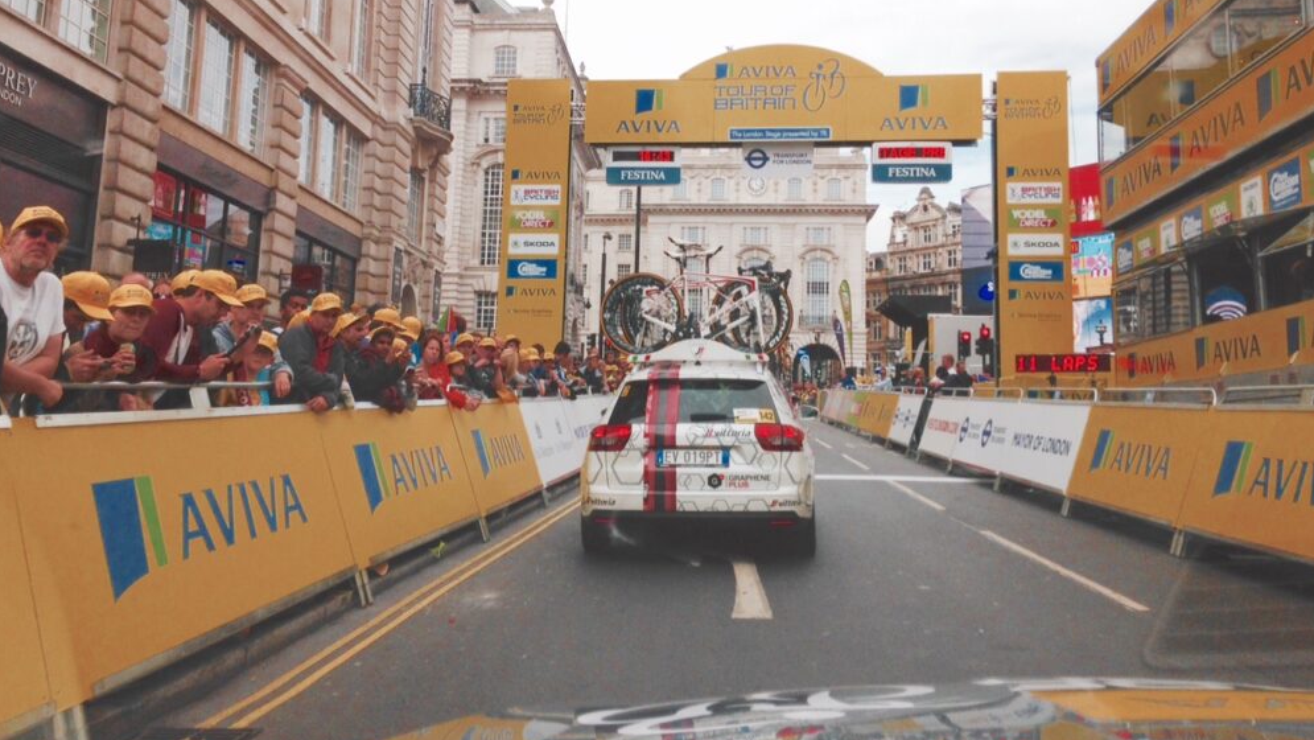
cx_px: 650
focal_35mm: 37
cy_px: 268
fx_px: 1289
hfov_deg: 54.0
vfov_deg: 31.8
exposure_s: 1/985
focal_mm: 4.12
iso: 50
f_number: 2.4
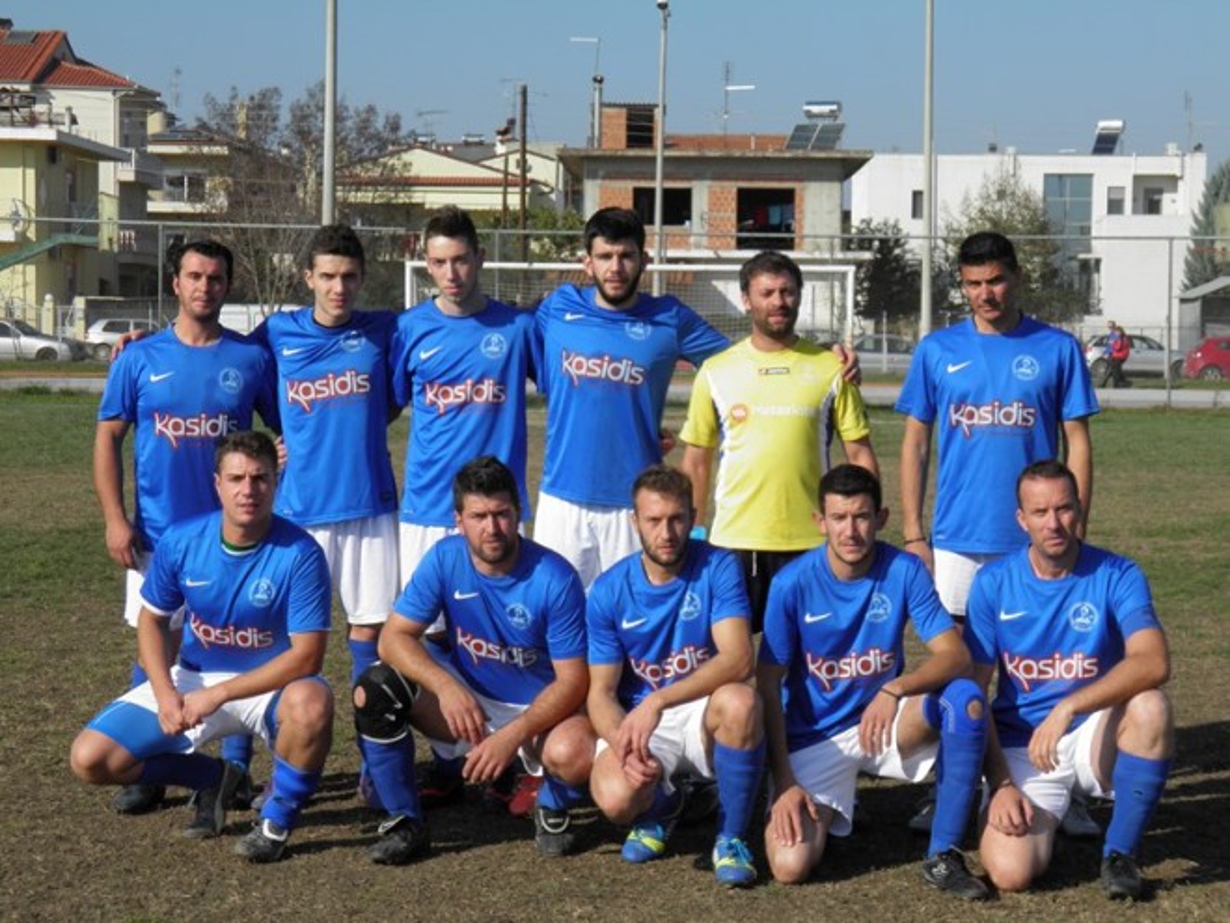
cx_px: 615
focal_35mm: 73
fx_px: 2594
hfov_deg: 26.7
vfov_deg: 20.2
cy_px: 462
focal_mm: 13.2
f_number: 5.5
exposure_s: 1/500
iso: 50
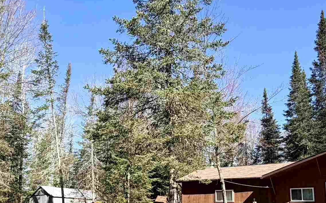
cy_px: 156
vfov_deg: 31.3
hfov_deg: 49.2
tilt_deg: +8.3
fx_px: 355
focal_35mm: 40
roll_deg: -0.7
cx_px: 142
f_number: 2.2
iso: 40
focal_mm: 2.22
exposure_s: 1/742
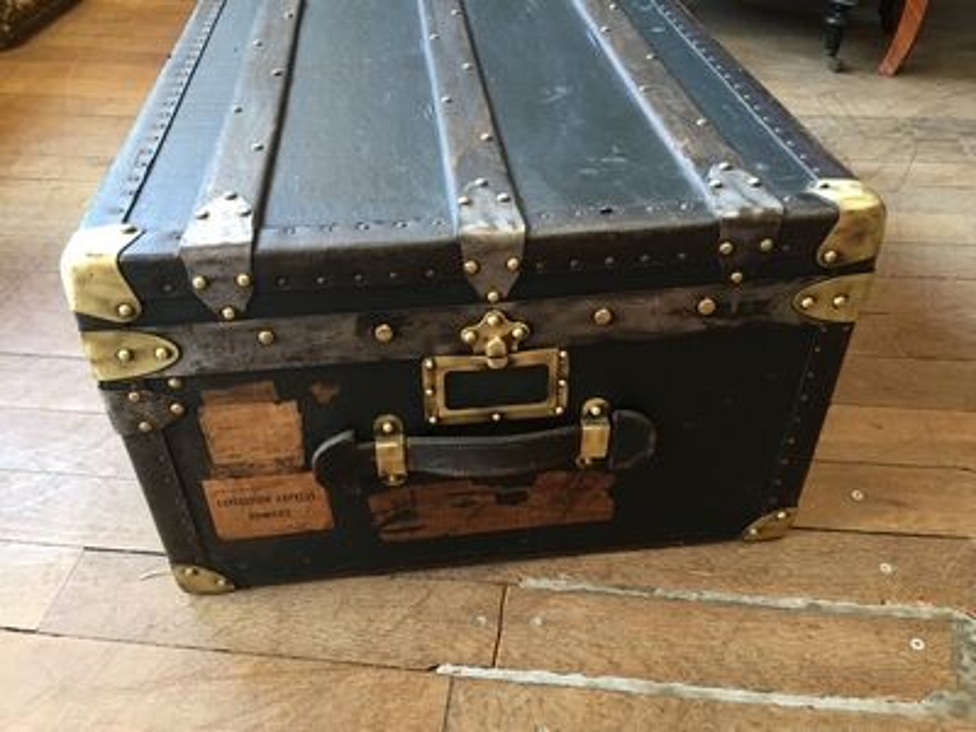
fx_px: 818
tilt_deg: -37.1
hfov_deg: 61.7
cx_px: 488
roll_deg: +1.9
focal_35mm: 29
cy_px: 366
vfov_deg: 48.2
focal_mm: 4.15
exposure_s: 1/33
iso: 125
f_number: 2.2
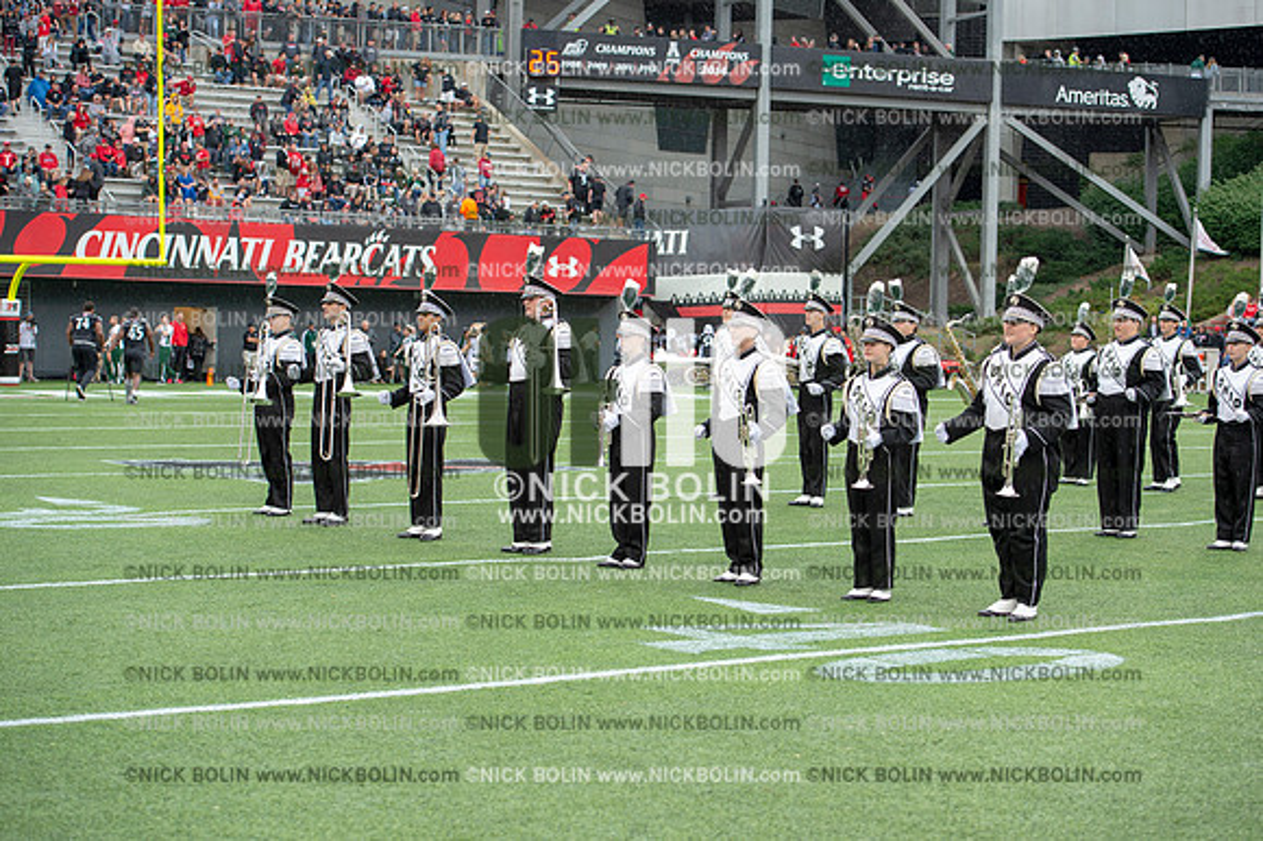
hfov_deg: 28.9
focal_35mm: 70
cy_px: 420
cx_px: 632
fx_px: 2454
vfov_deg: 19.4
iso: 400
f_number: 4
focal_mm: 70
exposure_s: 1/320
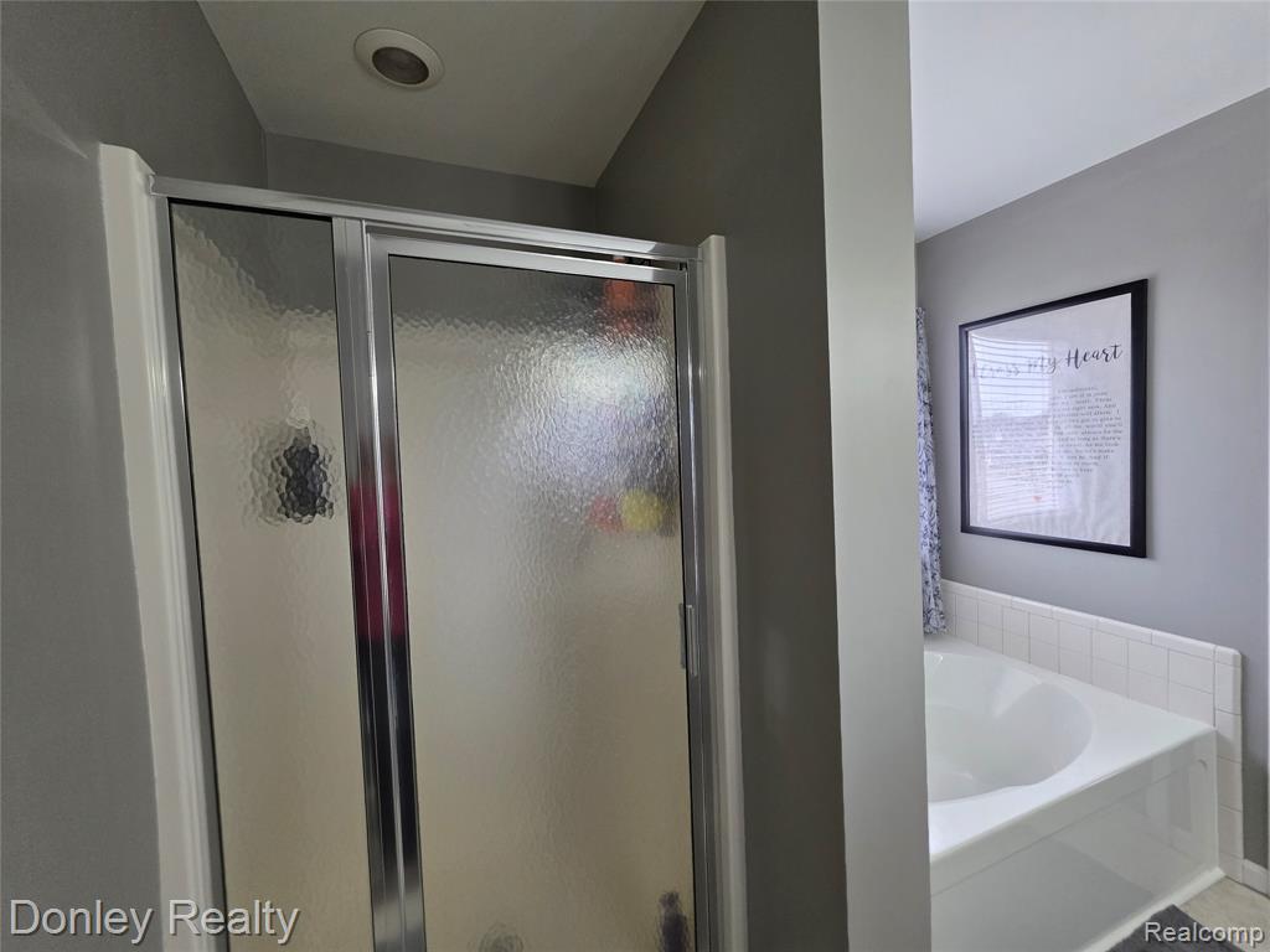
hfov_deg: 106.2
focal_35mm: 13
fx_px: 477
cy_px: 476
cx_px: 635
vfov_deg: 89.9
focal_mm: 2.2
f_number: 1.9
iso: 250
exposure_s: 1/359
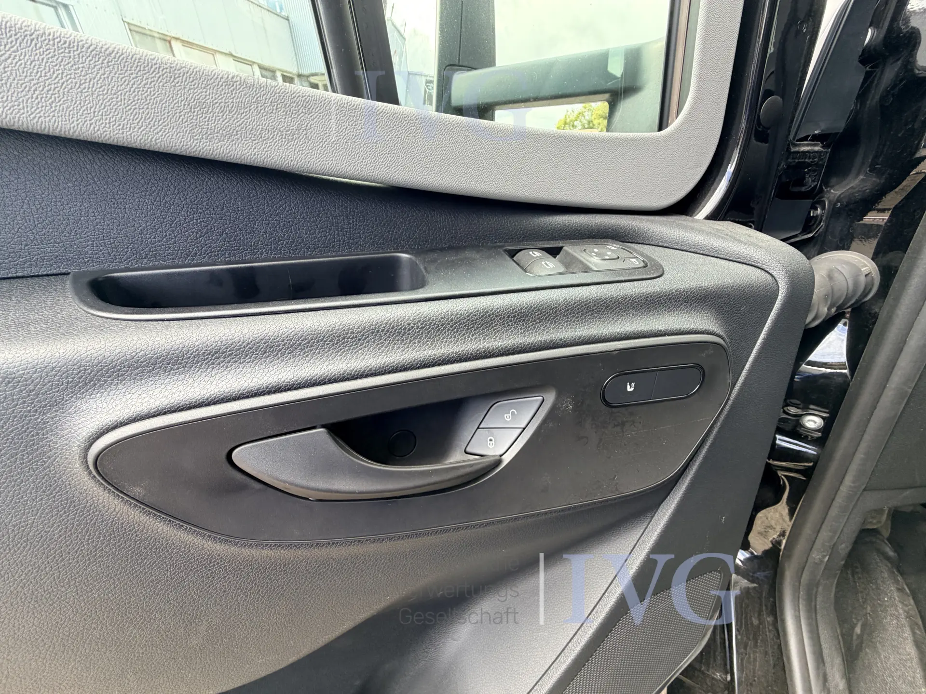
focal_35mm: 14
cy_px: 347
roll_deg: +3.8
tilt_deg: -25.7
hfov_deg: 102.1
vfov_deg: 85.7
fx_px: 375
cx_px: 463
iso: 125
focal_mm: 2.22
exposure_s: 1/121
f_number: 2.2
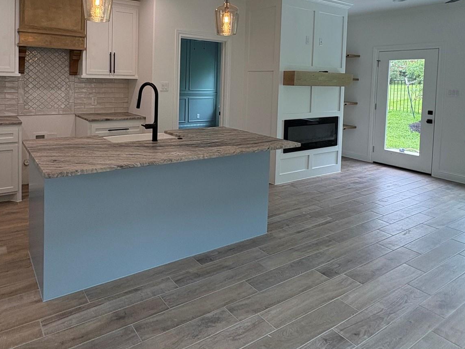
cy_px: 94
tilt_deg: -2.7
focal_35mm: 25
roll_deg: -1.1
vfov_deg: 52.8
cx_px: 172
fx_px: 336
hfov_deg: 68.2
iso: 125
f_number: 2.2
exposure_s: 1/120
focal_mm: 2.22
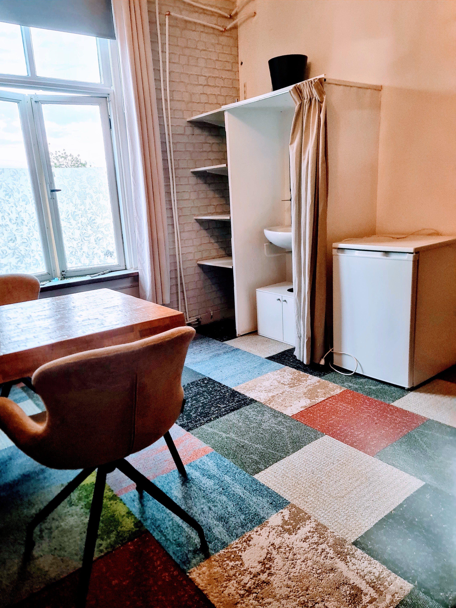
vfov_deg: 69.4
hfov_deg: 54.9
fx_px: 439
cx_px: 228
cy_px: 304
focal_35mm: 25
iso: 250
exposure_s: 1/100
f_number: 1.8
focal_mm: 7
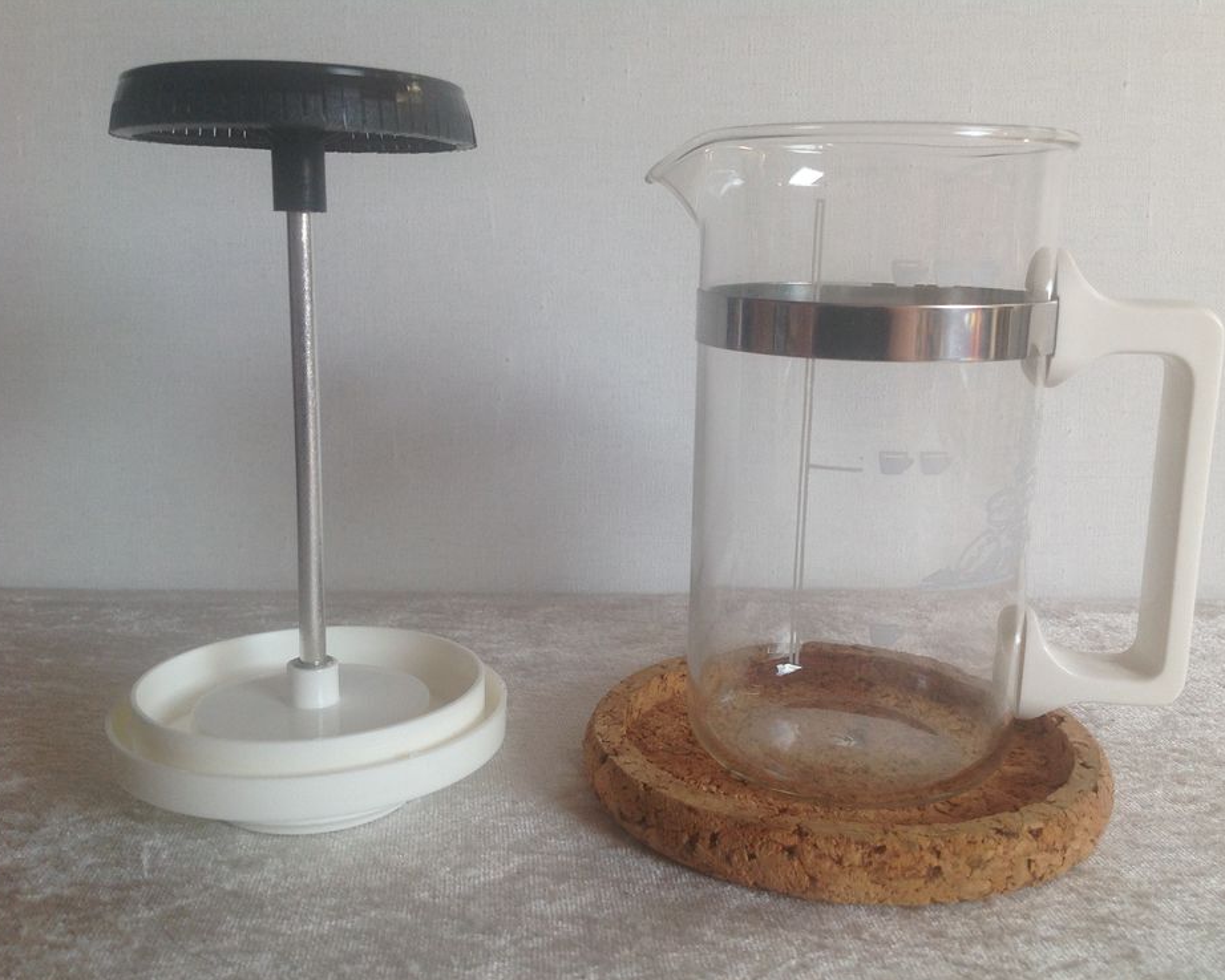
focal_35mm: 37
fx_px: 1342
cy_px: 491
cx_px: 647
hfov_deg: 49.0
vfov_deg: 40.1
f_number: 2.4
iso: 64
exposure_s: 1/120
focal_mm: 4.28
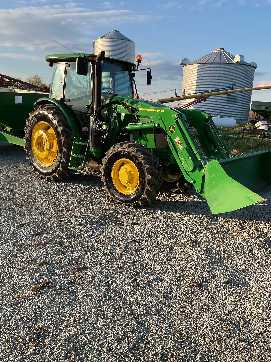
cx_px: 136
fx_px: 303
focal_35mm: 29
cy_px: 181
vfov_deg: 61.7
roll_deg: -2.3
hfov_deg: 48.2
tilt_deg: -13.2
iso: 16
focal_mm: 3
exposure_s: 1/586
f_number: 1.8
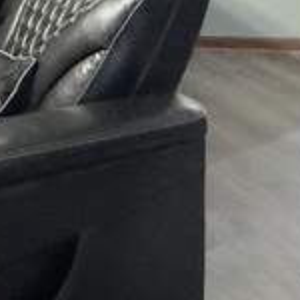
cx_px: 392
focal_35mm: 66
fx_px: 647
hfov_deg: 23.1
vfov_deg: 22.1
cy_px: -138
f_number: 2.2
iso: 400
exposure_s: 1/60
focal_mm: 2.22
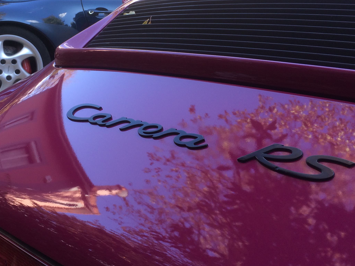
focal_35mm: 46
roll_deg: -2.2
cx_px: 131
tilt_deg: -10.9
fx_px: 472
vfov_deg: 31.3
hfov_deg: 40.9
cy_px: 92
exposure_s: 1/106
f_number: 2.2
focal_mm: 4.15
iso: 32
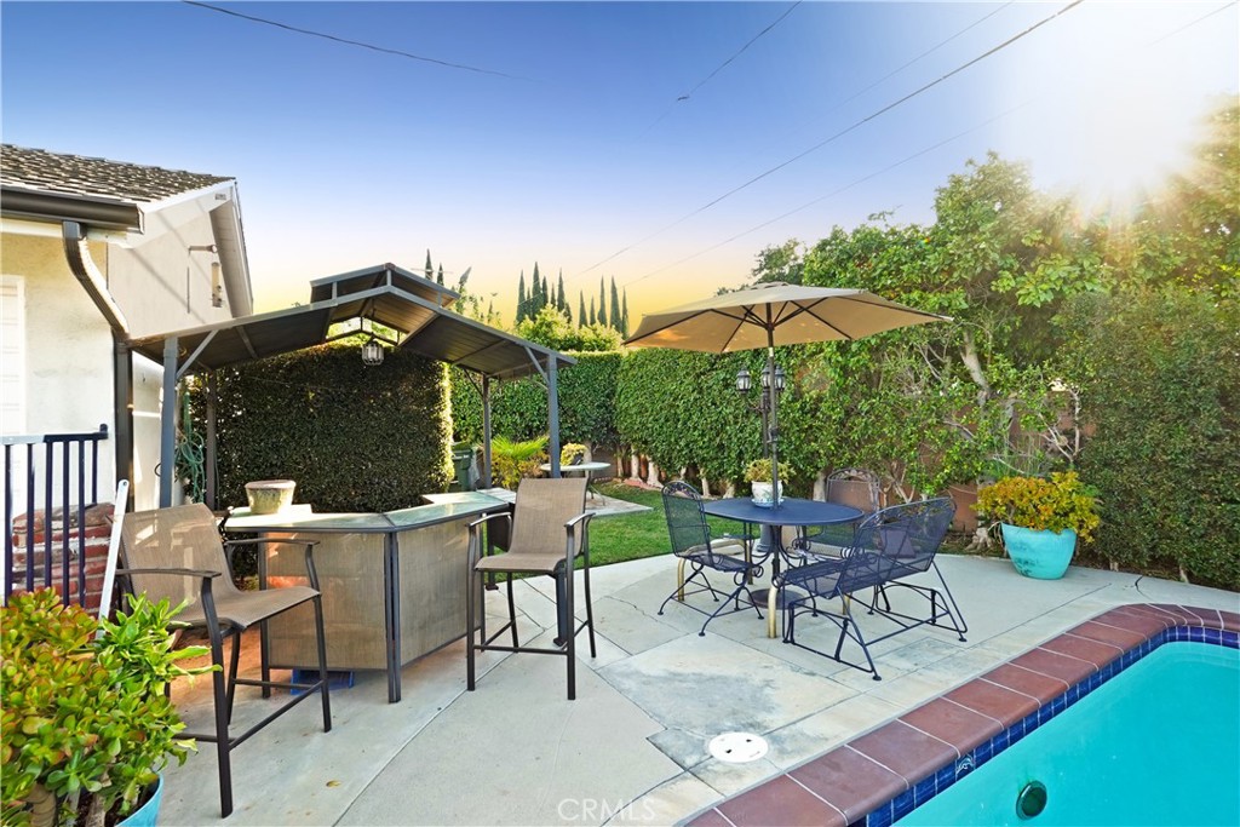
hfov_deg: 100.4
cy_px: 414
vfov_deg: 77.3
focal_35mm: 15
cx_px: 620
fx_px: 517
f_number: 11
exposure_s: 1/8
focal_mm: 10
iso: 250
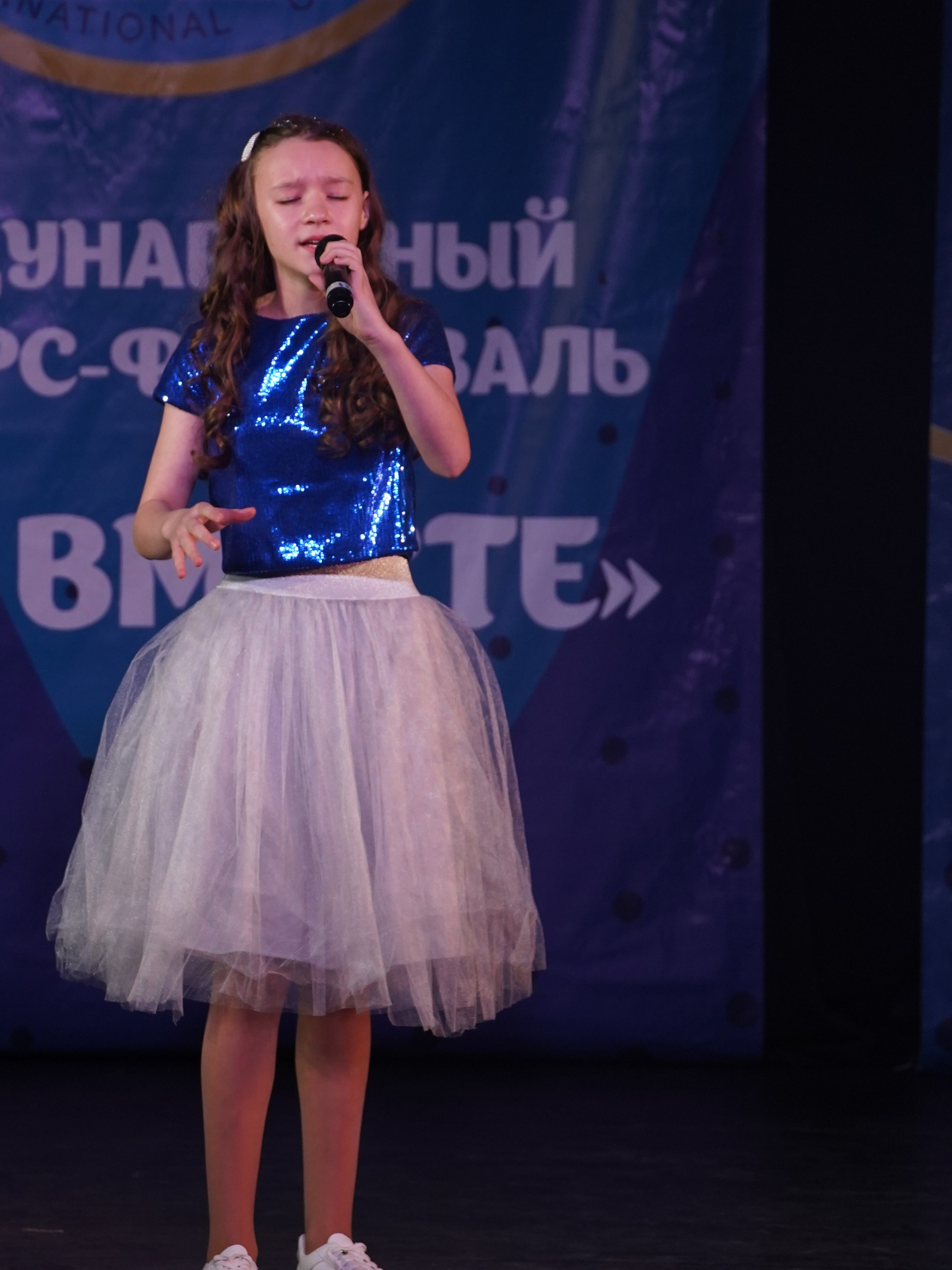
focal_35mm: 278
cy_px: 555
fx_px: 10194
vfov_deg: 7.1
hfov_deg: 5.3
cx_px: 340
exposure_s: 1/250
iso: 1600
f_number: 5.6
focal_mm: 175
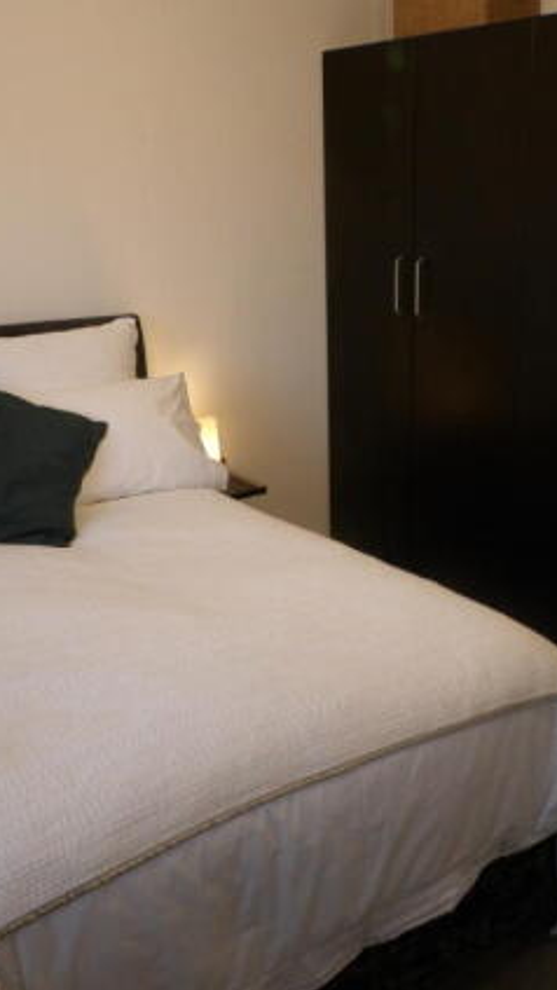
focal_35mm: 36
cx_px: 371
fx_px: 945
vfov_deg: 55.3
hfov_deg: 32.6
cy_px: 509
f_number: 4.1
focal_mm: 4.3
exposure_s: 1/15
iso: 316
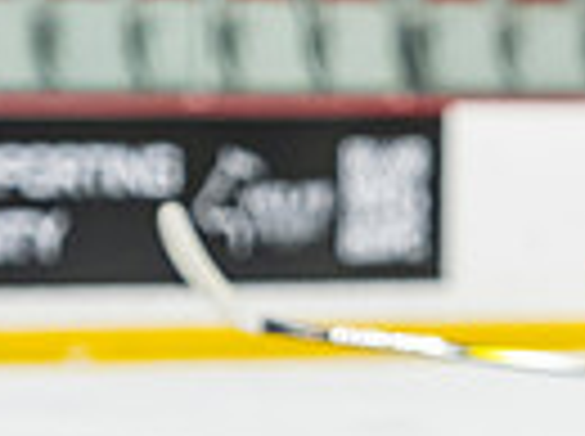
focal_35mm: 600
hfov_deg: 3.3
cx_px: 606
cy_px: 830
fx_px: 10121
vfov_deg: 2.5
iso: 1600
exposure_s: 1/800
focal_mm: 135
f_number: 3.2
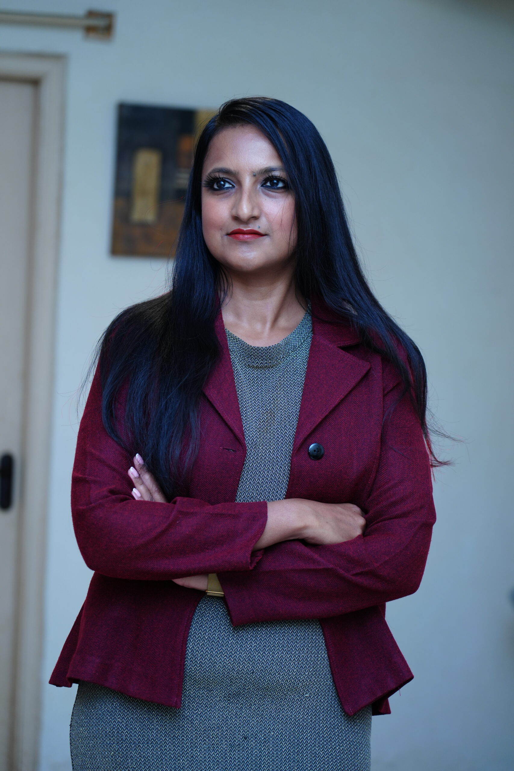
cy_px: 386
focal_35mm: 105
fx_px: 2248
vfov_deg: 19.5
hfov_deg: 13.0
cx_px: 257
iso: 640
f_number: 4
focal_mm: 105
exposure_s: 1/125
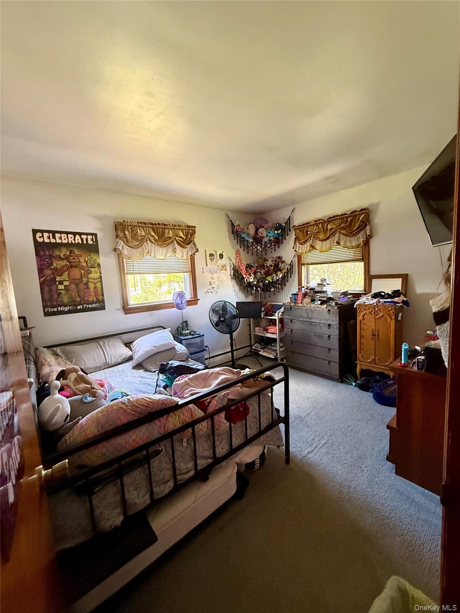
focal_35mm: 14
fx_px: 248
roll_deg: +2.9
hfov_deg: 85.7
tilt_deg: -6.8
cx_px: 230
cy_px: 306
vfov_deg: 102.1
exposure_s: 1/60
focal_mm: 2.22
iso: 400
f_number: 2.2
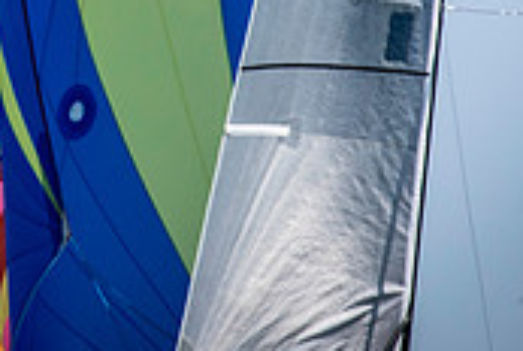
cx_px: -124
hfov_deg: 1.4
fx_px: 21931
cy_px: -198
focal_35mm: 1507
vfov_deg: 0.9
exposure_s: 1/2500
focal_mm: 300
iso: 320
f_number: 5.6
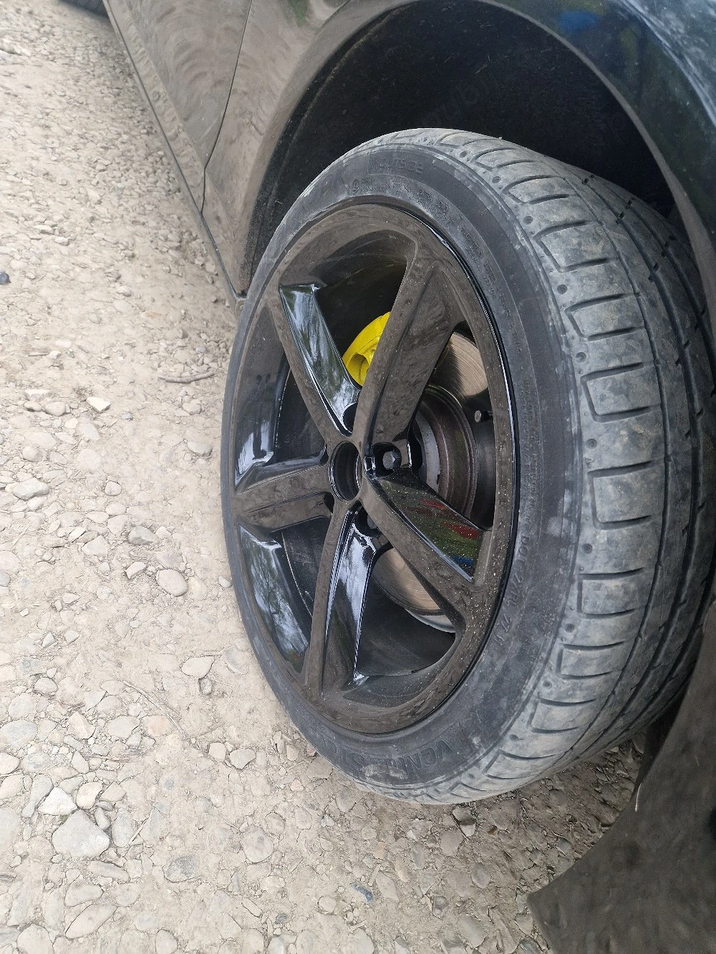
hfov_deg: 58.9
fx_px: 634
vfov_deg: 73.9
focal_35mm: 23
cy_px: 477
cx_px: 358
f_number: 1.8
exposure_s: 1/100
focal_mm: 5.4
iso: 50
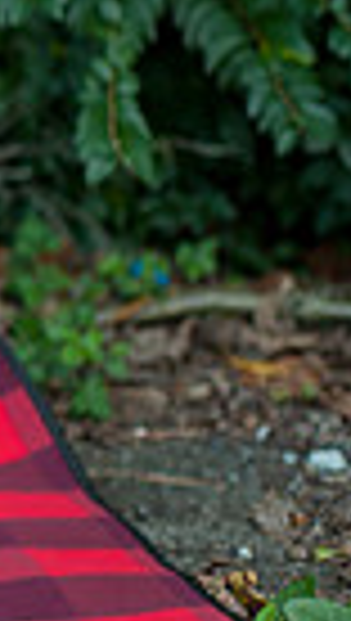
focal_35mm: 220
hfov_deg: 5.1
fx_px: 3627
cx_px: -860
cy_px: 180
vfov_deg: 9.8
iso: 200
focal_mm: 50
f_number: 2.8
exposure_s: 1/125
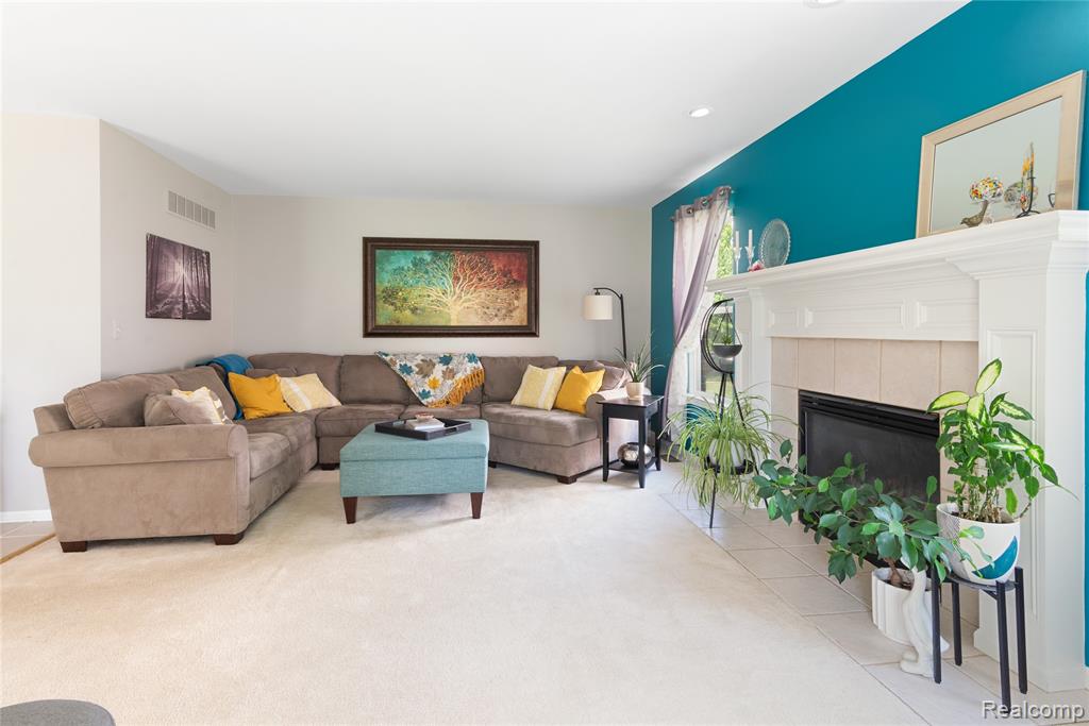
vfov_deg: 70.5
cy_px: 363
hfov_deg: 93.3
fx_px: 514
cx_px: 544
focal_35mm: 17
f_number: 9
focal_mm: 17
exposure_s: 1/2.5
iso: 400
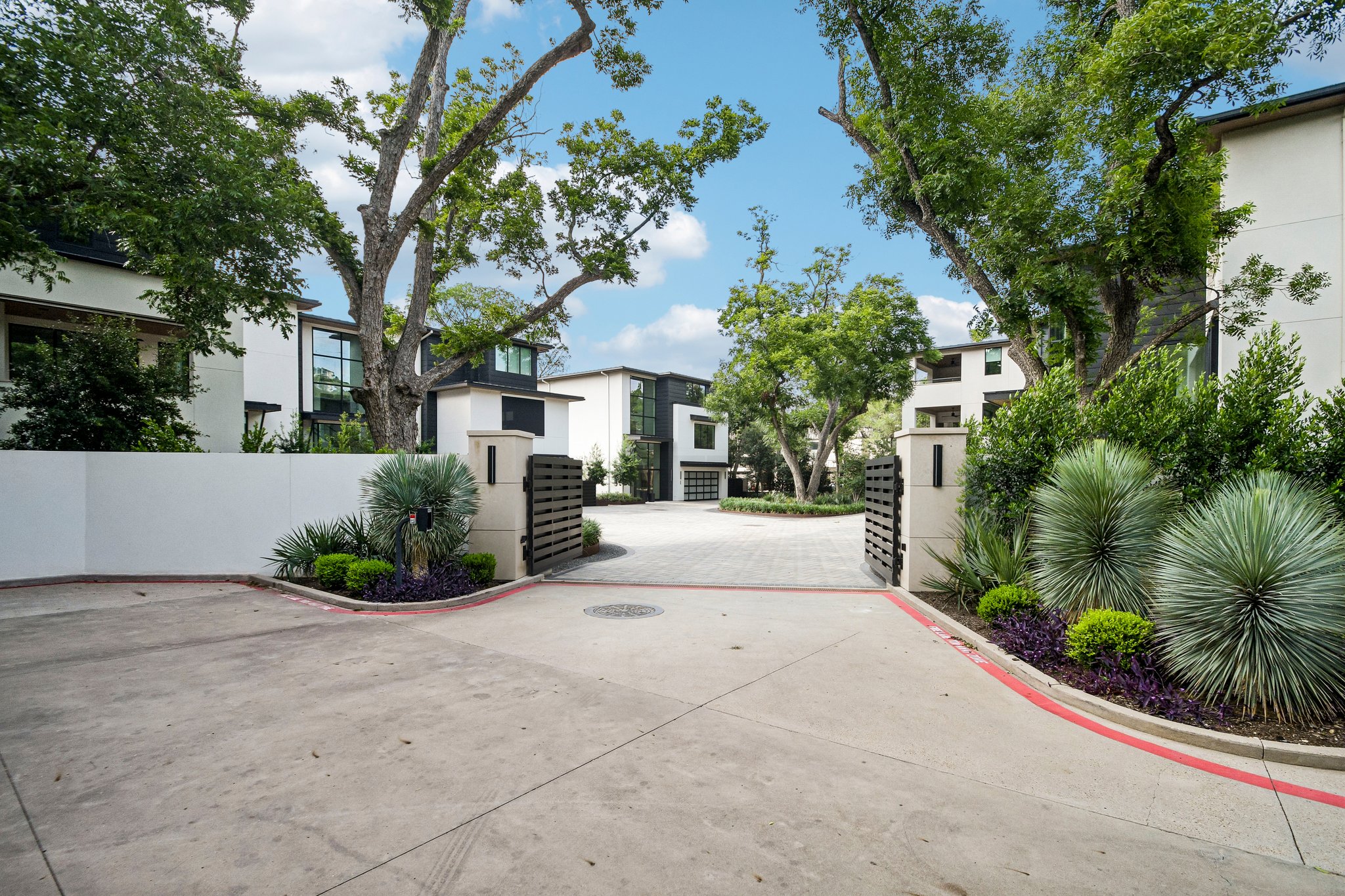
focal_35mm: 15
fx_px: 560
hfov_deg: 100.4
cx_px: 672
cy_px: 448
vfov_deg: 77.3
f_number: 8
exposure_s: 1/80
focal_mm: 10
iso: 400
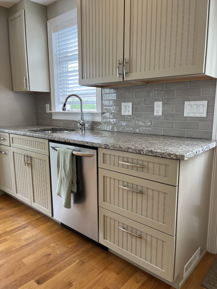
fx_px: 217
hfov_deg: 53.1
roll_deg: -1.0
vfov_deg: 67.3
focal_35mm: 26
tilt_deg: -9.7
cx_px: 108
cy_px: 144
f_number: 1.6
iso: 125
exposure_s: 1/120
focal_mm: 5.1
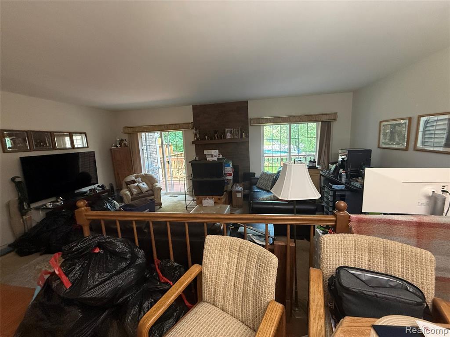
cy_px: 168
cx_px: 225
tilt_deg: -8.0
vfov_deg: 85.7
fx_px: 182
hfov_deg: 102.1
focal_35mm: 14
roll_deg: +2.9
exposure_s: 1/120
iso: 500
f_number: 2.2
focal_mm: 2.22
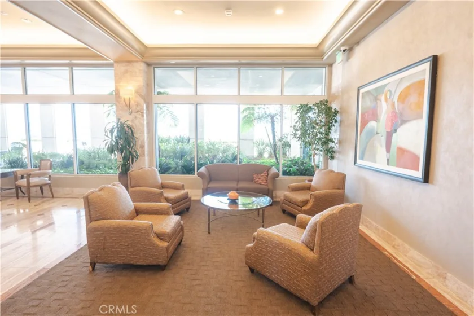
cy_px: 158
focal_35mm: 18
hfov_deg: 90.0
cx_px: 237
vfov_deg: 67.4
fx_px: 237
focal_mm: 18
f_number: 5.6
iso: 800
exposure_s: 1/100
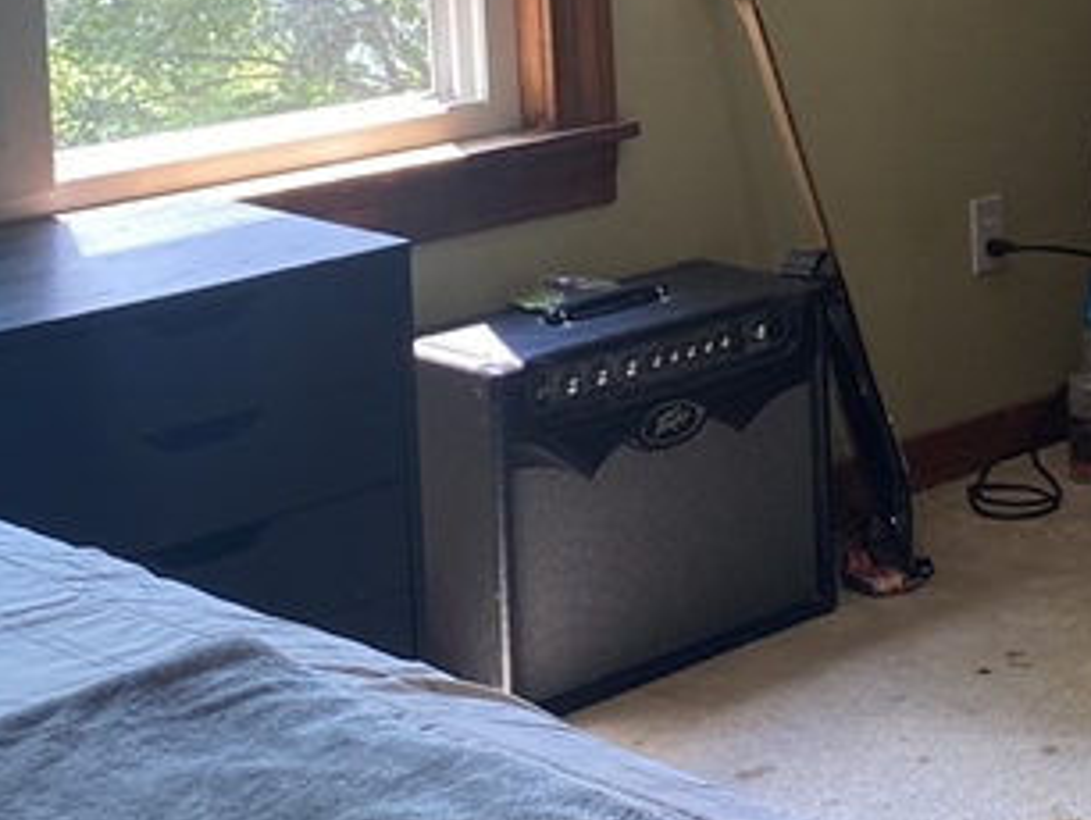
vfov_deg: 16.5
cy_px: -86
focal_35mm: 87
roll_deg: +1.5
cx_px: 991
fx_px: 2744
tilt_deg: -4.3
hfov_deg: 21.9
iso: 80
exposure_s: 1/120
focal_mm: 4.25
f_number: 1.8
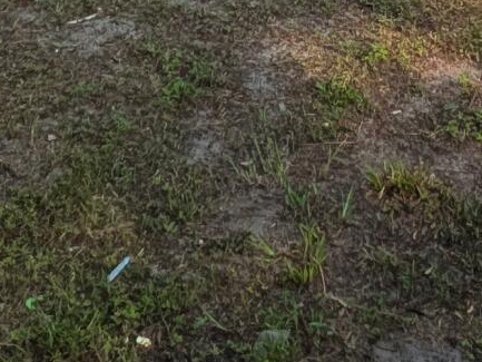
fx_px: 1351
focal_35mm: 97
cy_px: -497
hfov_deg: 19.8
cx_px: 451
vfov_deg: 12.2
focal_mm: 1.83
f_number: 2.2
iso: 42
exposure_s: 1/703
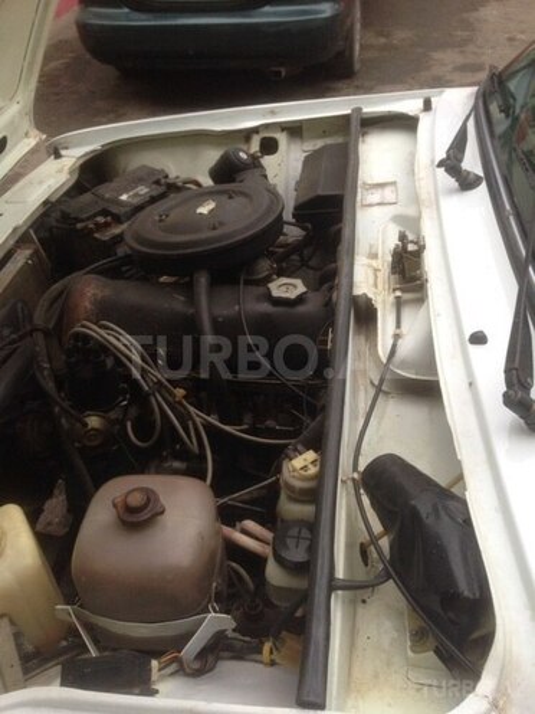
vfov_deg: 55.4
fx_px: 680
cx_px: 268
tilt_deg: -36.3
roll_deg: +0.8
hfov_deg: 42.9
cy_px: 357
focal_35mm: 33
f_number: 2.4
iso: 80
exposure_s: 1/120
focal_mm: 4.12
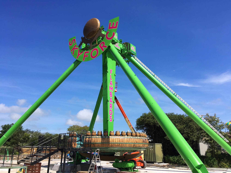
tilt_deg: +18.2
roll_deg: -0.5
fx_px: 194
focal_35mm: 29
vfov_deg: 48.2
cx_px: 116
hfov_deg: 61.7
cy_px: 86
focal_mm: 4.15
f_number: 2.2
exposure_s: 1/1876
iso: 25
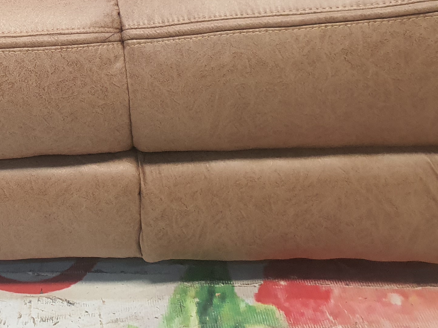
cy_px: -41
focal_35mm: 73
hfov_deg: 24.1
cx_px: -99
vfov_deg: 19.3
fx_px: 924
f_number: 2.4
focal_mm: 4.3
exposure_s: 1/40
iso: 200
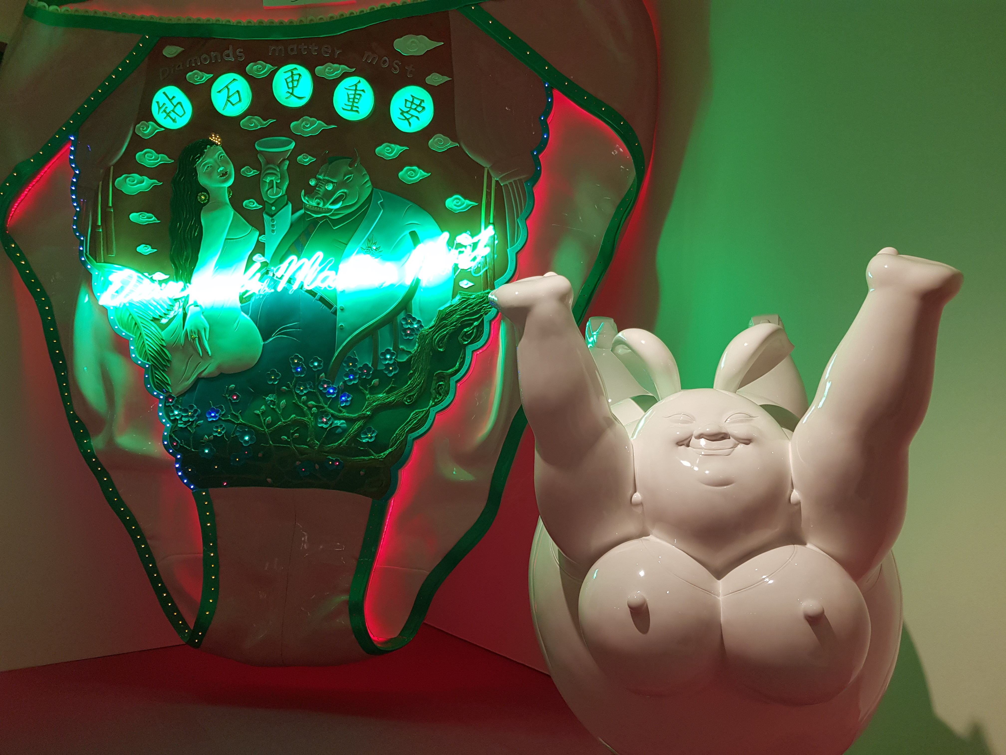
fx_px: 756
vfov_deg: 53.1
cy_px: 378
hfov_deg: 67.3
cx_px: 503
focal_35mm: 26
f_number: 1.7
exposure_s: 1/50
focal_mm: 4.2
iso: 100
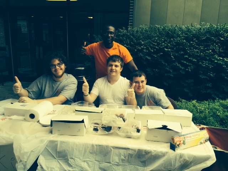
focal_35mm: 30
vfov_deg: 46.8
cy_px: 86
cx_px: 114
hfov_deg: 60.0
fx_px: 198
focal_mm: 4.12
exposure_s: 1/477
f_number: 2.2
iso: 32
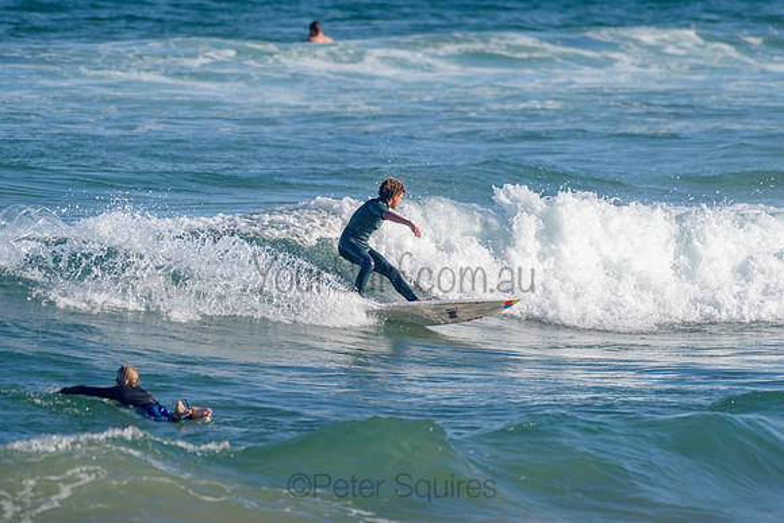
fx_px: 13357
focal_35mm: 613
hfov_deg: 3.4
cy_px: 221
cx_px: 411
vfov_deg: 2.2
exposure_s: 1/2000
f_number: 5.6
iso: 200
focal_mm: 500
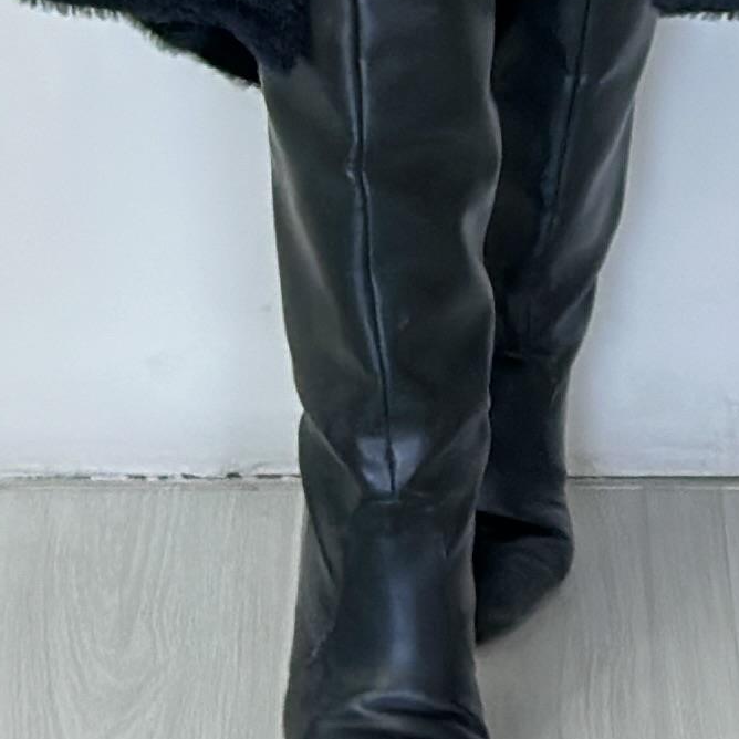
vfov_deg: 6.5
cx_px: 602
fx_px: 6183
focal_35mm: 256
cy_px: -988
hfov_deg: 6.8
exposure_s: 1/100
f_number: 1.78
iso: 80
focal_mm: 6.86
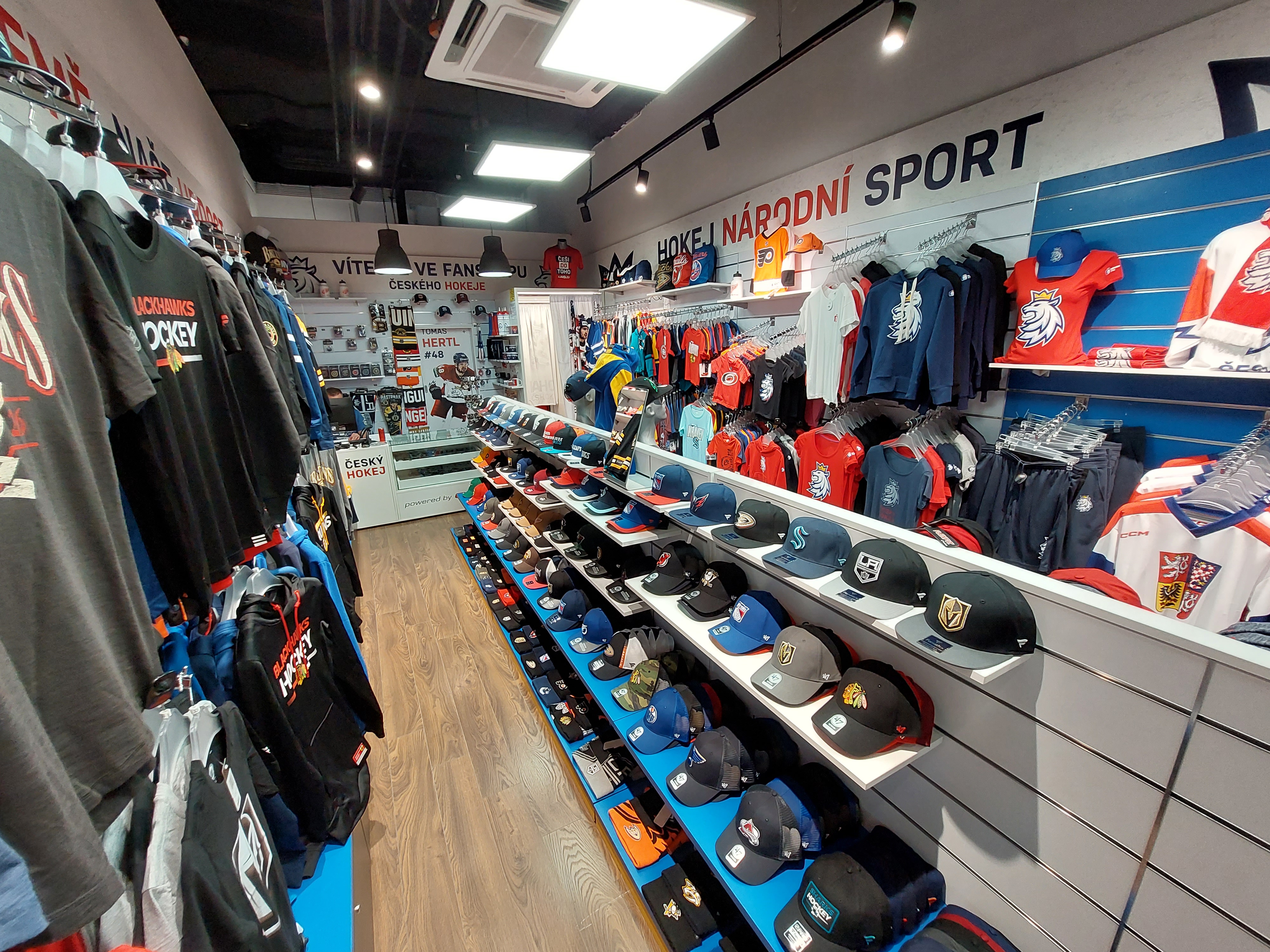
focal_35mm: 13
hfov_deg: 106.2
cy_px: 476
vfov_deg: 89.9
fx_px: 477
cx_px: 635
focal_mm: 1.74
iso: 125
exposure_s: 1/50
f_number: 2.2
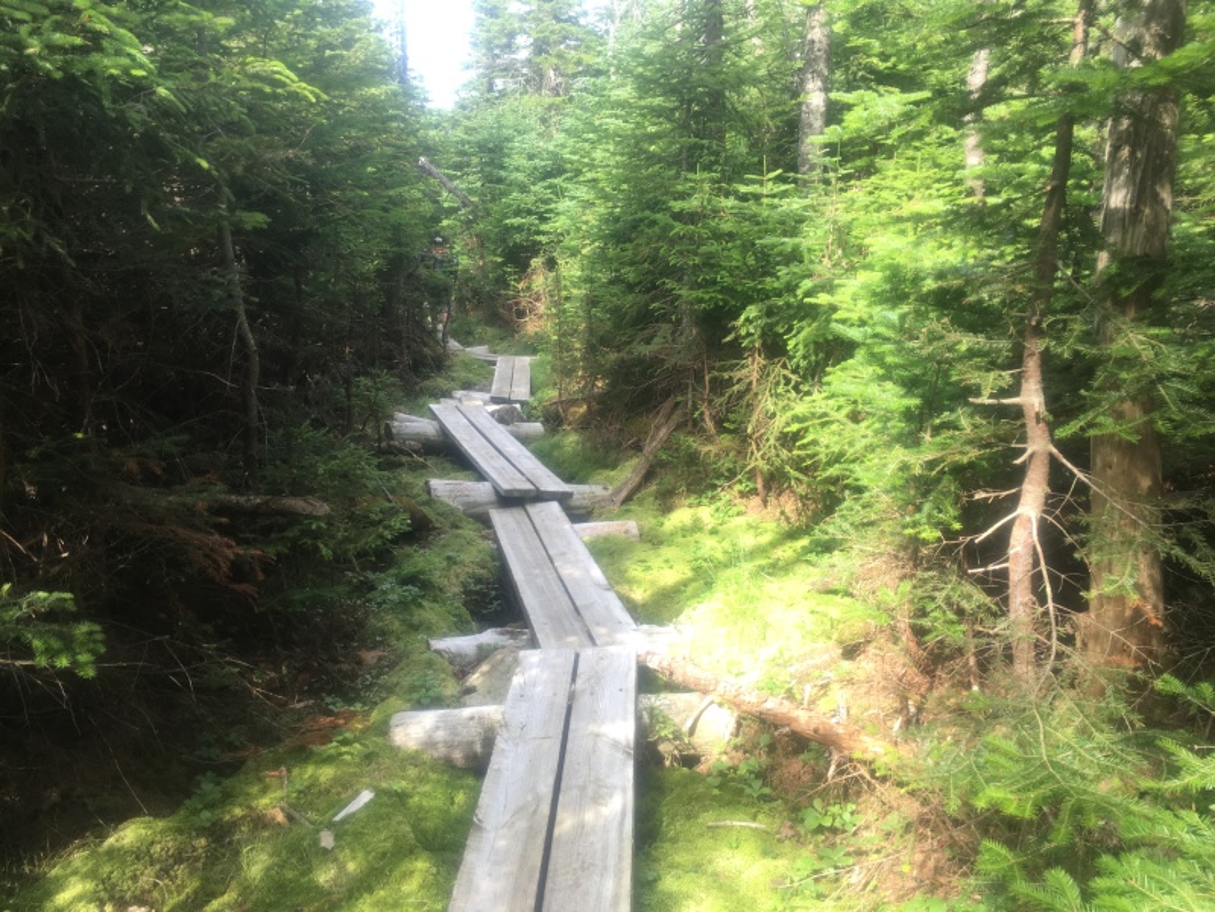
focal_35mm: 29
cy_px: 456
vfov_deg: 48.2
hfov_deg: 61.7
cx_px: 608
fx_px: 1018
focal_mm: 4.15
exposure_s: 1/120
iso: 25
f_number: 2.2
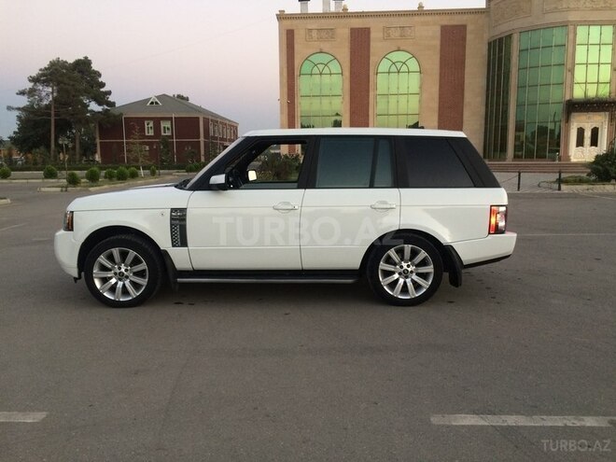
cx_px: 308
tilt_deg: -7.5
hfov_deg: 61.7
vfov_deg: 48.2
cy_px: 231
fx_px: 516
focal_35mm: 29
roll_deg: +3.2
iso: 125
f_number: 2.2
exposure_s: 1/33
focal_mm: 4.15
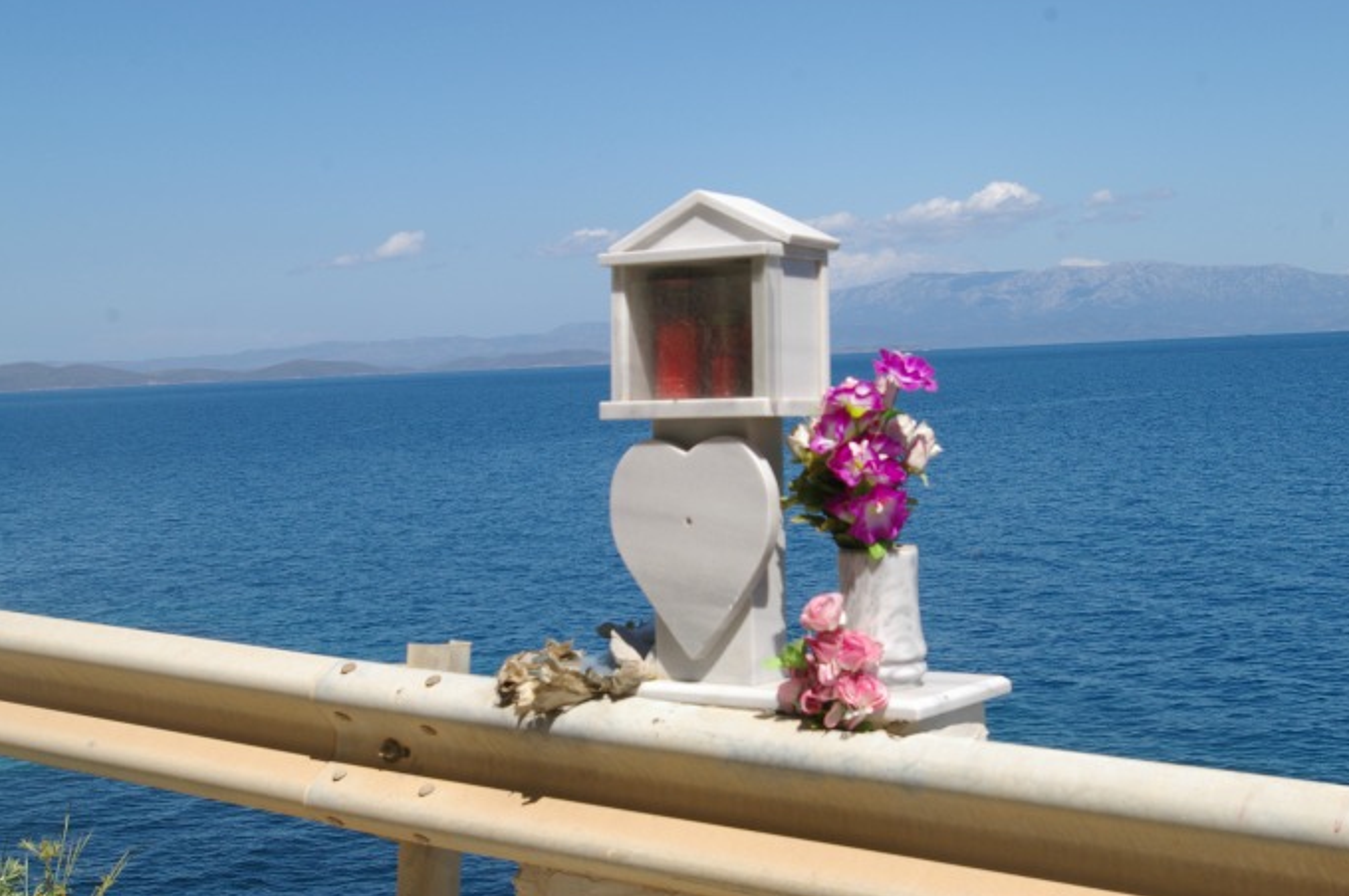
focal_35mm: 58
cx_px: 705
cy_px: 435
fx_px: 2154
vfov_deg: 23.5
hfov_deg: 34.8
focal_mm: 35
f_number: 11
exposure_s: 1/250
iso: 200
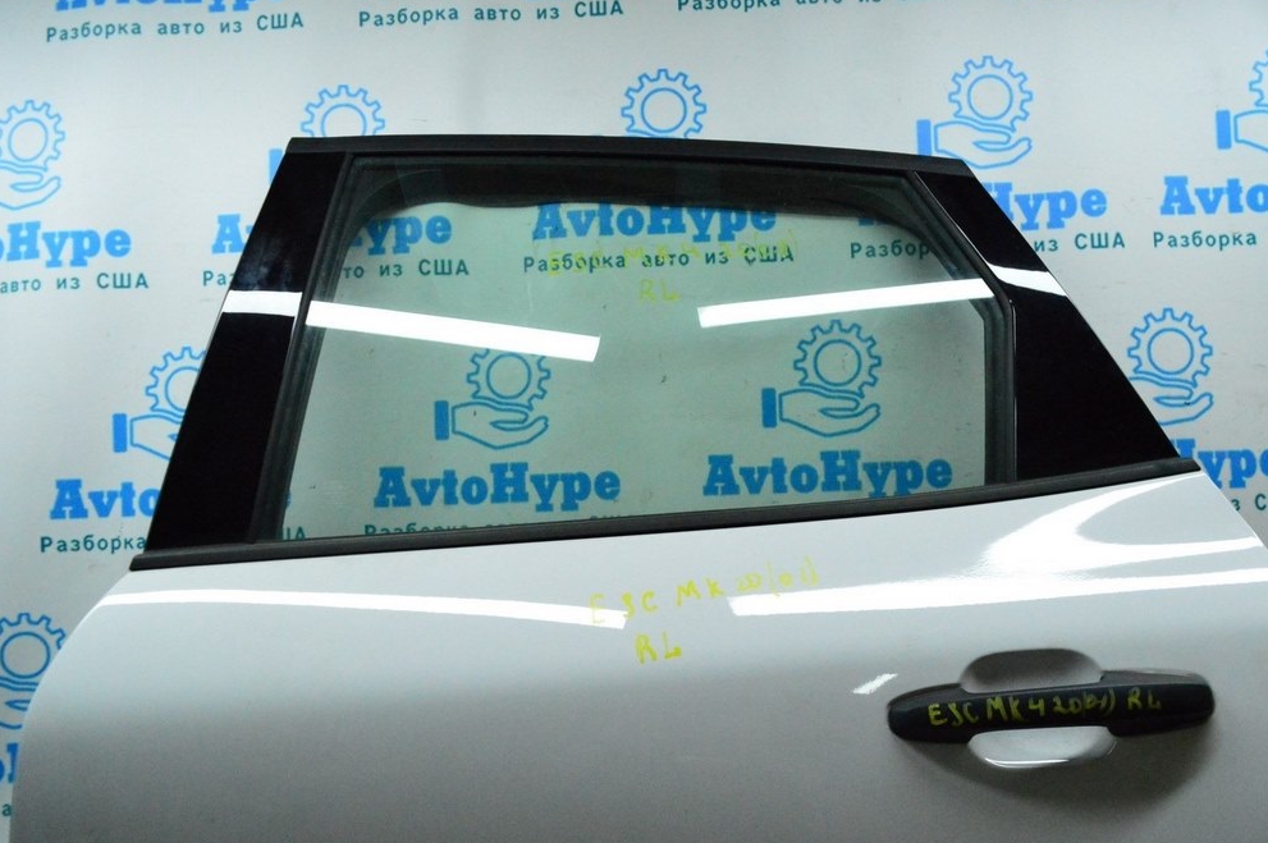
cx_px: 641
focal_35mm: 31
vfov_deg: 42.3
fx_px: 1091
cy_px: 428
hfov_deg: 60.3
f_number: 6.3
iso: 6400
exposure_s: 1/800
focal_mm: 20
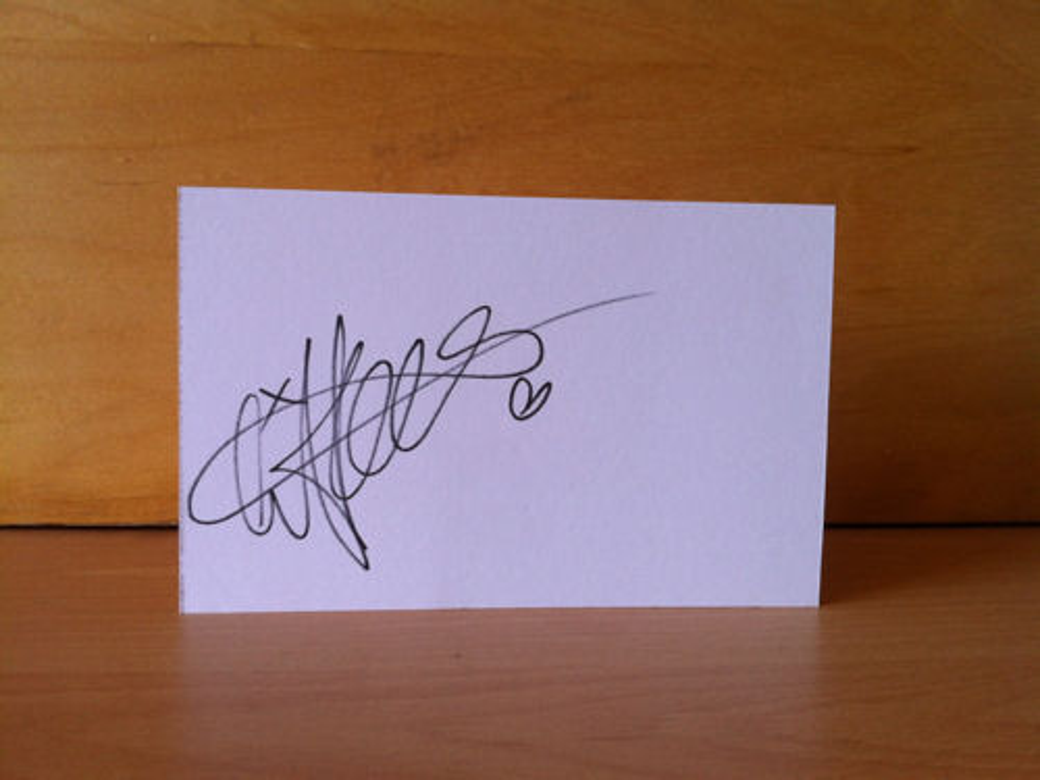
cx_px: 520
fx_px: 1052
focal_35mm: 35
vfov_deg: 40.7
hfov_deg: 52.6
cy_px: 390
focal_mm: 3.85
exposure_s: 1/15
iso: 100
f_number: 2.8
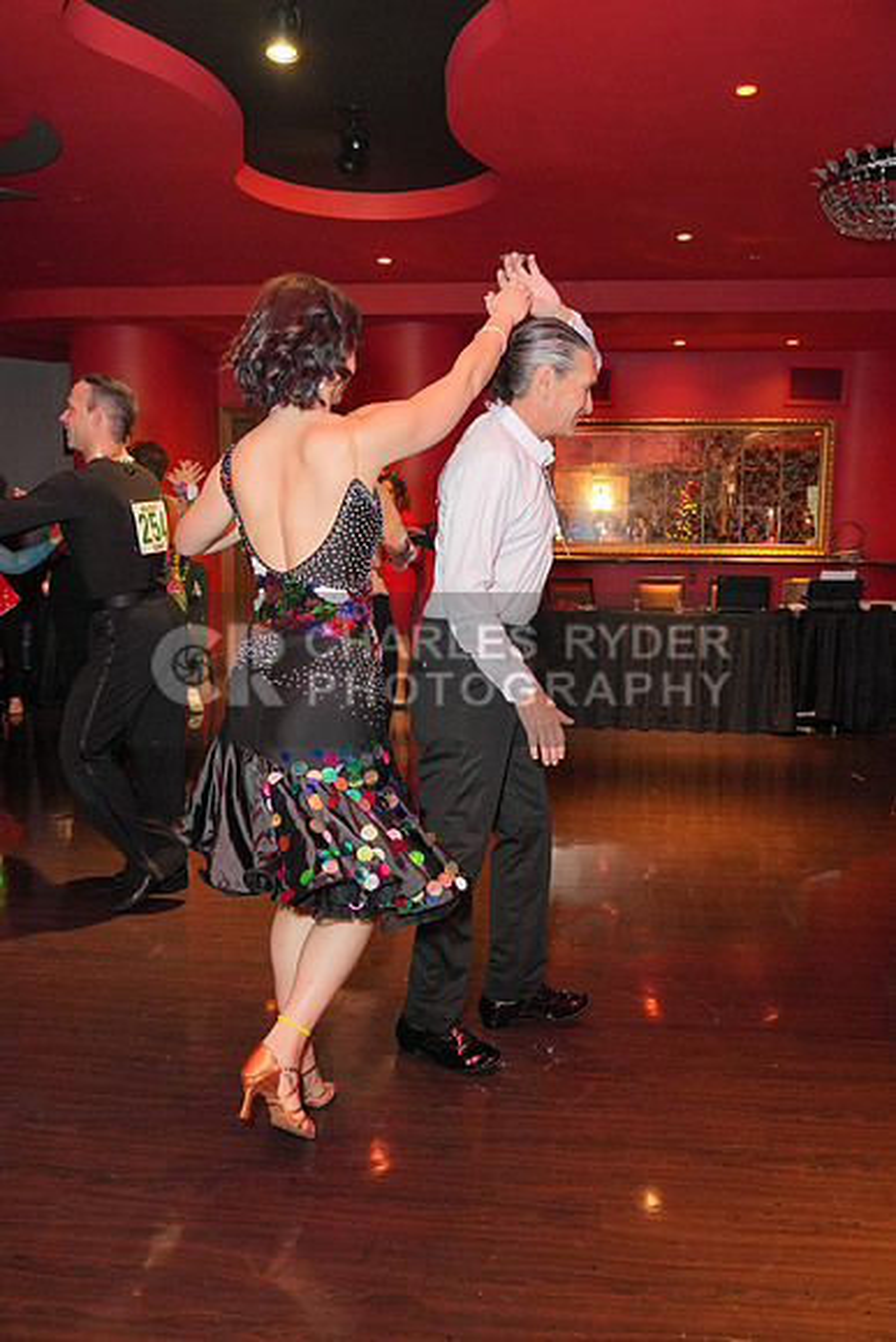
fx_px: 1082
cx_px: 448
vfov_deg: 63.6
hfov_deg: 45.0
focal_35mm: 29
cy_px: 671
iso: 4000
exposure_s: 1/200
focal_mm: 29
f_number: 4
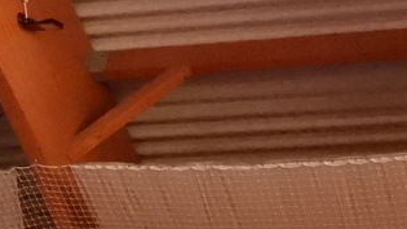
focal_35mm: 195
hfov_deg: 11.0
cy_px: 560
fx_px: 2104
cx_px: 97
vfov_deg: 6.0
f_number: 5
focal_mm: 8.5
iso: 3200
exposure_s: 1/320
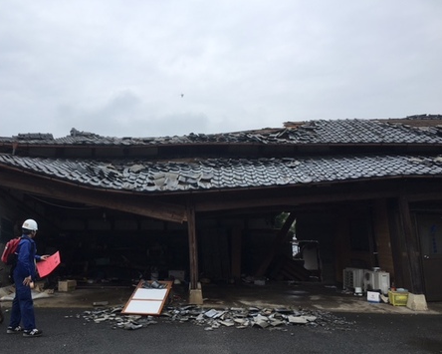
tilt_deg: +5.6
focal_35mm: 34
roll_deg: -1.9
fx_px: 445
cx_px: 188
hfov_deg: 52.6
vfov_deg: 43.3
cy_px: 197
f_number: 2.2
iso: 25
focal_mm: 4.15
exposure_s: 1/810
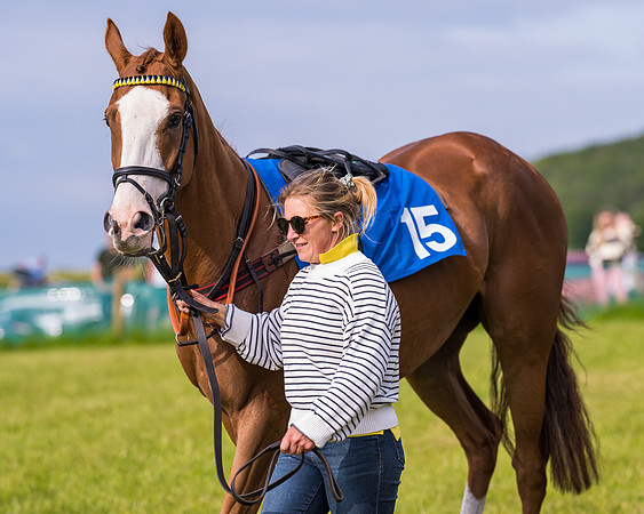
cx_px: 328
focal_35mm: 181
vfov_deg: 8.5
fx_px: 3446
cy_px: 250
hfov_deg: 10.7
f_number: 3.2
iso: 50
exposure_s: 1/500
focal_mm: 135
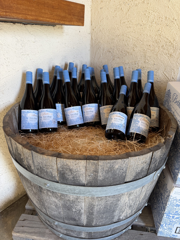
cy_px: 120
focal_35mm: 24
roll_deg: -1.5
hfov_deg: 56.8
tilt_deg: -26.2
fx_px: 166
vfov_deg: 71.6
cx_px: 90
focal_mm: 6.76
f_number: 1.78
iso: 100
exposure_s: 1/100
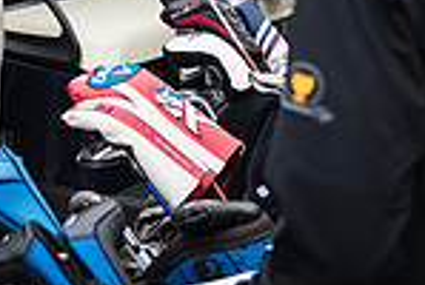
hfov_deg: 14.6
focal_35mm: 136
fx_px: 1609
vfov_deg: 9.8
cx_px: -86
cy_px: -175
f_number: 3.2
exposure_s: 1/1000
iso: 320
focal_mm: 35
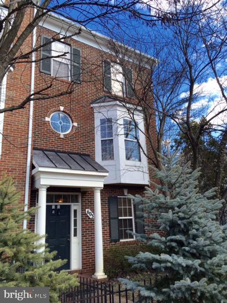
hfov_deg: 48.2
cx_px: 114
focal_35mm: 29
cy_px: 152
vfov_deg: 61.7
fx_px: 254
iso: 32
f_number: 2.2
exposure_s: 1/670
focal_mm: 4.15
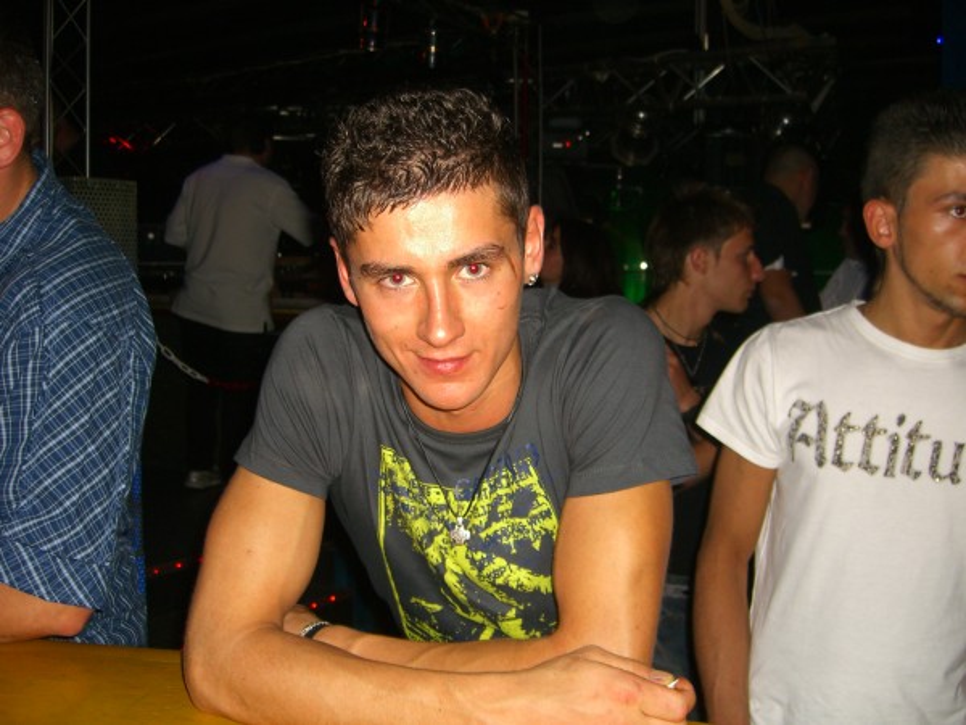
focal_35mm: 38
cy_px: 362
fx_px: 1060
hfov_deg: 49.0
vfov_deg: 37.7
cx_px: 483
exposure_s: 1/60
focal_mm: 7.9
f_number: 2.8
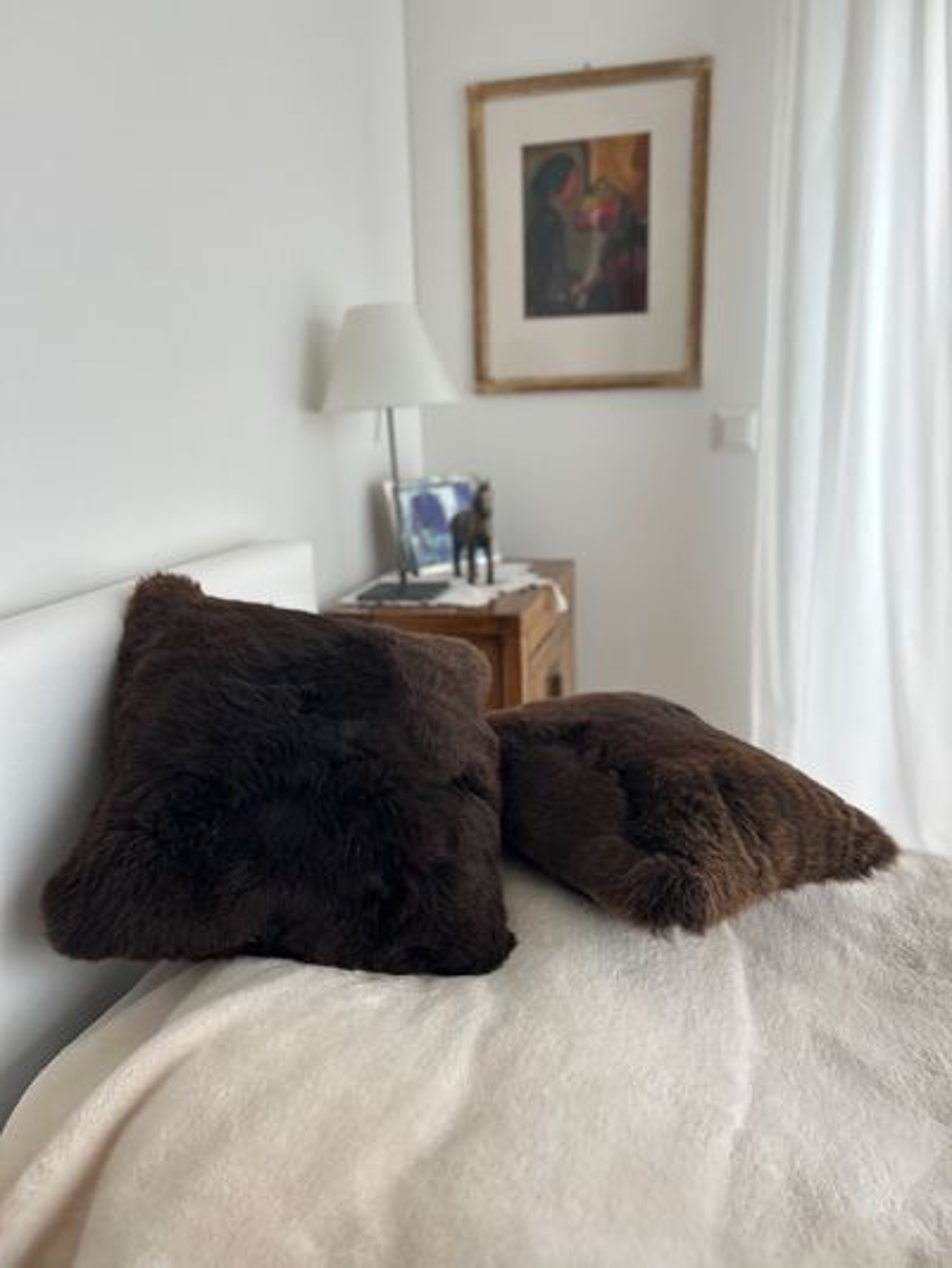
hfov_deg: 53.1
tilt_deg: -13.0
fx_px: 953
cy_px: 634
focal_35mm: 26
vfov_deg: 67.3
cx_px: 476
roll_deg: +1.6
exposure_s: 1/69
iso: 125
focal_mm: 5.7
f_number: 1.5
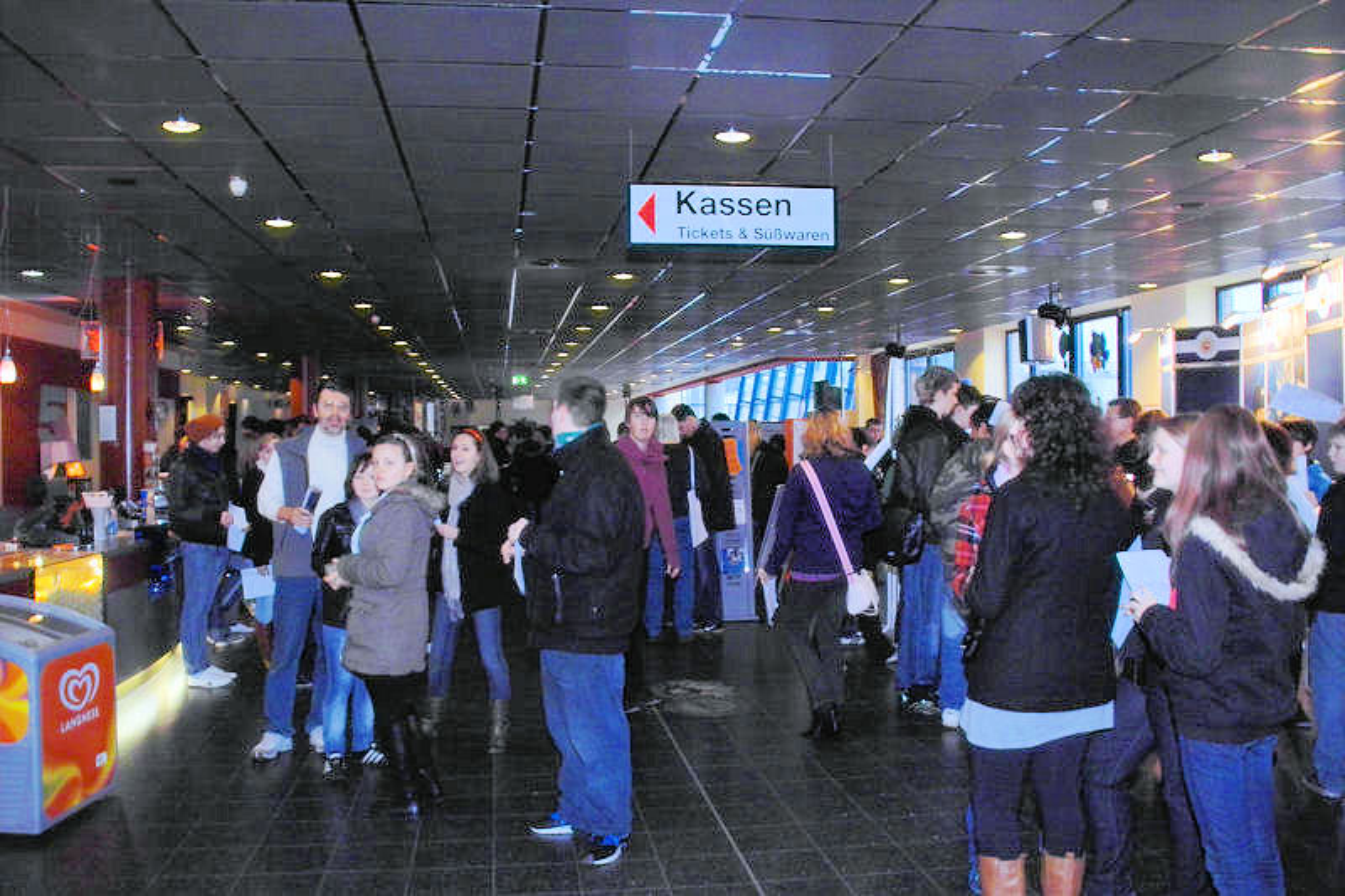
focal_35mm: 31
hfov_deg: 60.3
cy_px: 448
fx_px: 1158
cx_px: 672
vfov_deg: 42.3
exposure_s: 1/60
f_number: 3.5
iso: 400
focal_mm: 18
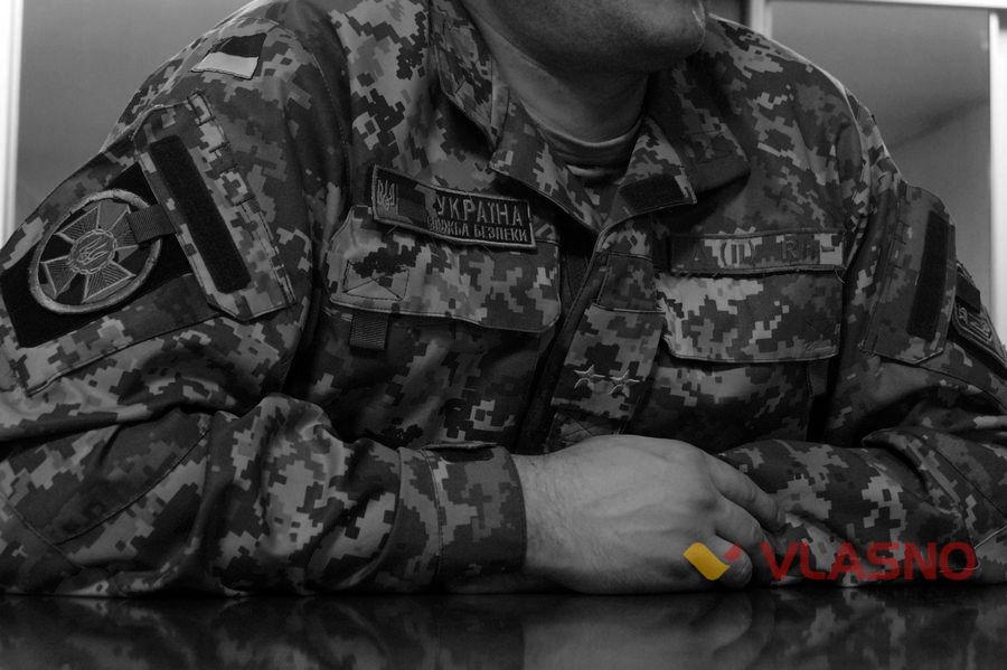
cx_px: 504
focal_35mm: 52
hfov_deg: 37.9
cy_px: 335
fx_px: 1468
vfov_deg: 25.7
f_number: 6.3
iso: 3200
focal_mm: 35
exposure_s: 1/25
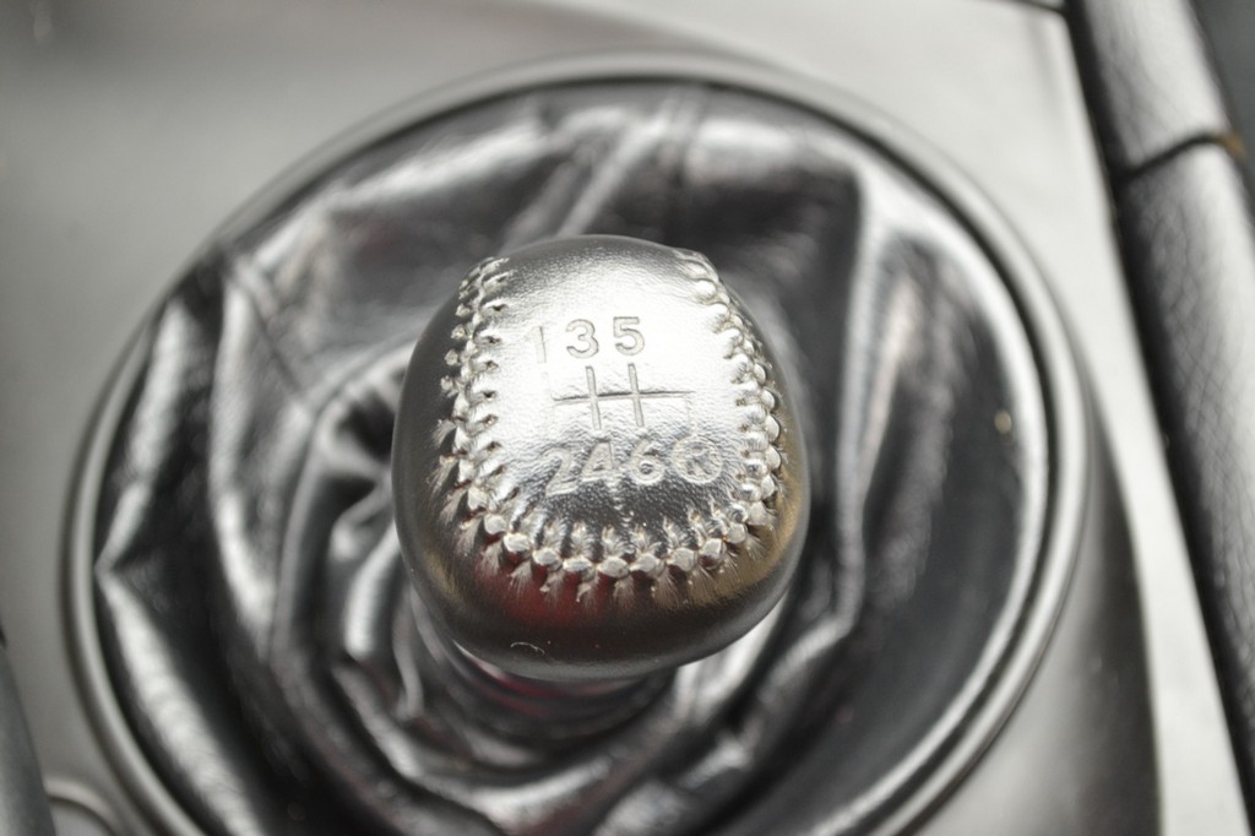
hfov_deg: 24.6
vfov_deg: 16.5
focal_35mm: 82
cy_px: 418
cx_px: 628
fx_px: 2875
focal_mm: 55
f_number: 5.6
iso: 800
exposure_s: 1/5
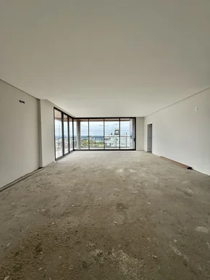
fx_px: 113
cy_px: 140
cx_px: 105
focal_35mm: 14
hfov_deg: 85.7
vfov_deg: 102.0
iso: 64
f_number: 2.2
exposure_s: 1/252
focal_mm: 2.22
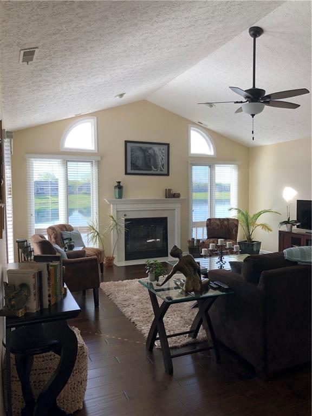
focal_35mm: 28
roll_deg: +0.3
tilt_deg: -2.7
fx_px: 336
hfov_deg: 49.7
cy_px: 208
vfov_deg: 63.4
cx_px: 156
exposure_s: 1/120
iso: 25
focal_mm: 3.99
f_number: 1.8
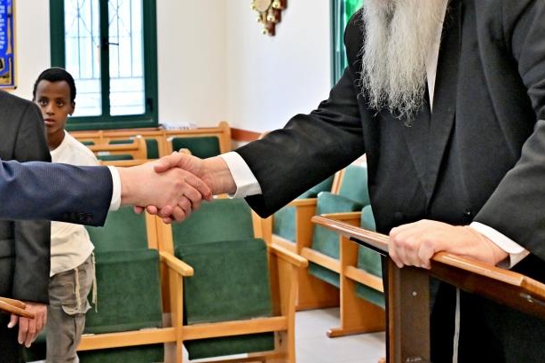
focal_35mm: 60
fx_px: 908
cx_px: 151
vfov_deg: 22.2
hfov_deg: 32.9
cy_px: 61
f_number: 4
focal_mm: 24
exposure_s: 1/250
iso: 1250
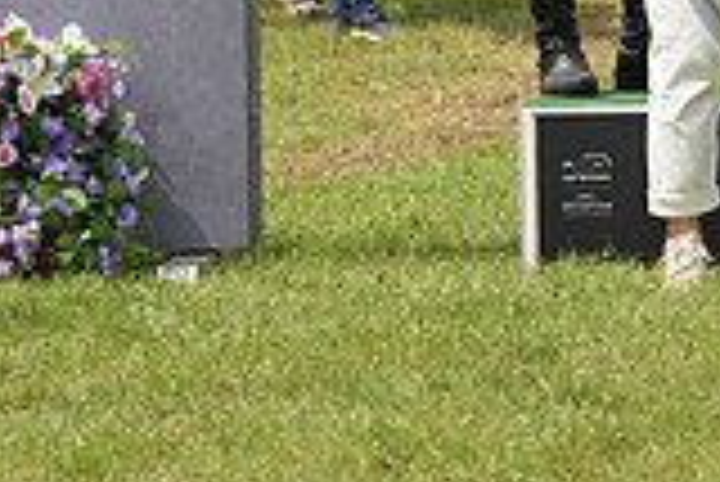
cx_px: 1040
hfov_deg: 6.7
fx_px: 6105
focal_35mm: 305
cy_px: -291
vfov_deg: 4.5
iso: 220
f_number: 5.6
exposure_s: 1/1250
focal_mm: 84
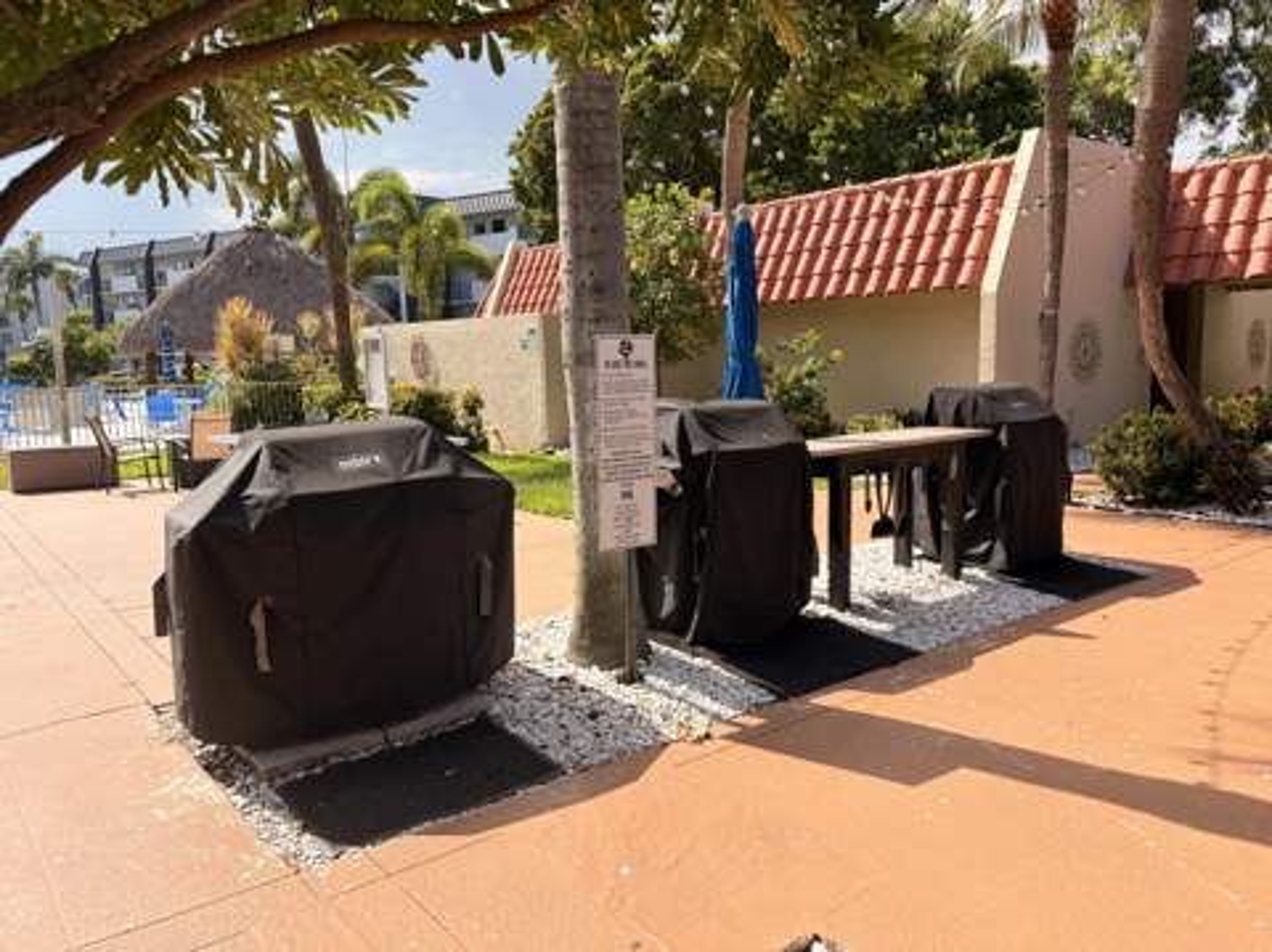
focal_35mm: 26
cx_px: 636
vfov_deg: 53.0
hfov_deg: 67.4
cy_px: 476
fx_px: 954
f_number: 1.6
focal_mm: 5.96
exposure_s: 1/1953
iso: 50
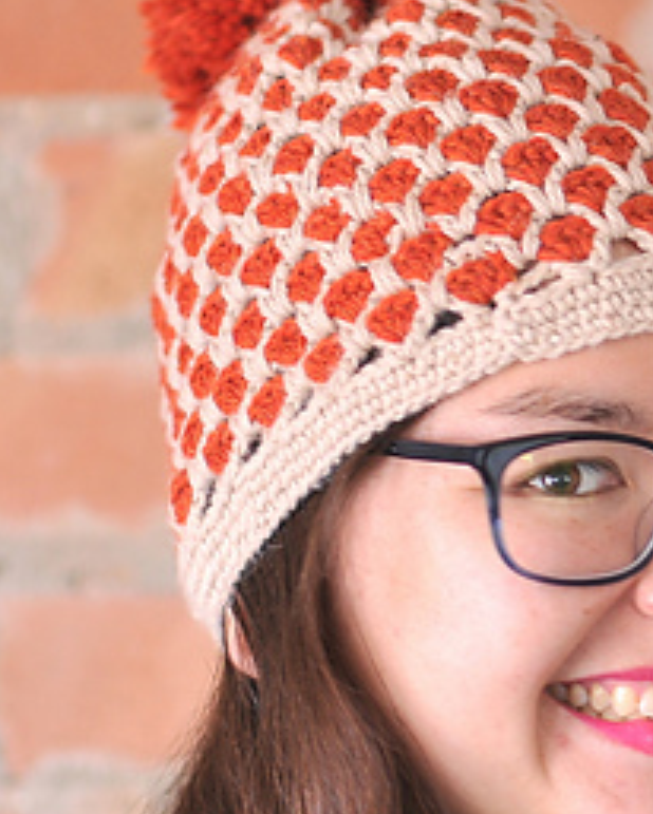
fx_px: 7170
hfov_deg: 5.2
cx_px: 821
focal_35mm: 297
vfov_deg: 6.5
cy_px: 337
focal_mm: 85
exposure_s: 1/30
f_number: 1.6
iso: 250
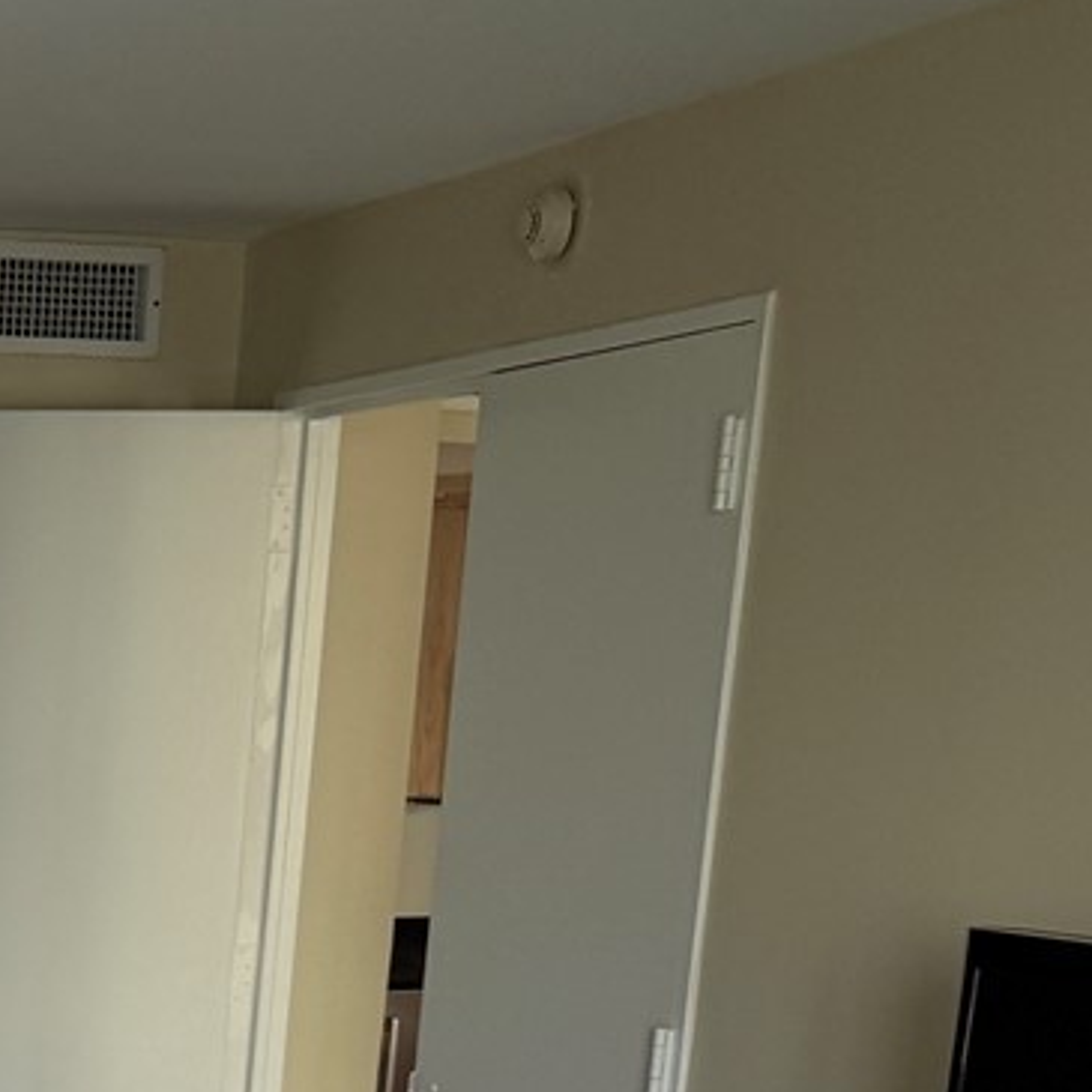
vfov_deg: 17.1
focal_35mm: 93
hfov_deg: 15.9
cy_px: 1583
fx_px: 3319
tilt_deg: -14.1
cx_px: -868
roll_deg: +0.2
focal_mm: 6.76
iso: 64
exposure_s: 1/169
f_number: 1.78
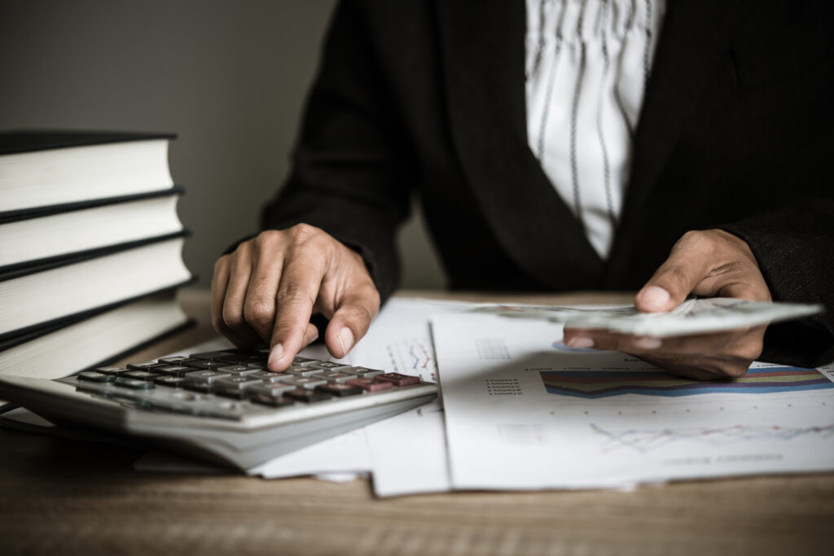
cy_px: 278
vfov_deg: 22.6
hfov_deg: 33.4
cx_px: 417
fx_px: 1390
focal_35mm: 60
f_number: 3
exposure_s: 1/200
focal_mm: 60
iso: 100
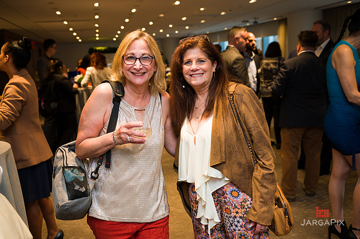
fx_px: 350
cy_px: 120
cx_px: 180
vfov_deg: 37.8
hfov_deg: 54.5
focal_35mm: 35
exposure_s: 1/125
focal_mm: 35
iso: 640
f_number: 4
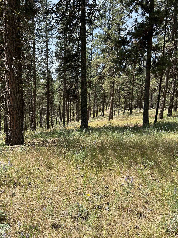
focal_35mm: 26
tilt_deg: -16.5
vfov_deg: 67.3
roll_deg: -1.8
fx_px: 178
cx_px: 89
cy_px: 119
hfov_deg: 53.1
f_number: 1.5
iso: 50
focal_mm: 5.7
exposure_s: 1/1669
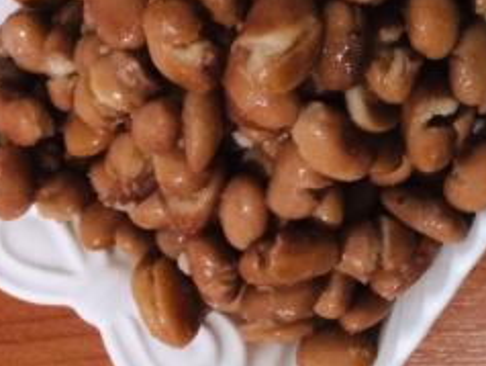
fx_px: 1181
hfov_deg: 20.8
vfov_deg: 17.4
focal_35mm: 84
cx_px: 658
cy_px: 63
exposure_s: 1/17
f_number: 2.2
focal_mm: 4.15
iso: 320
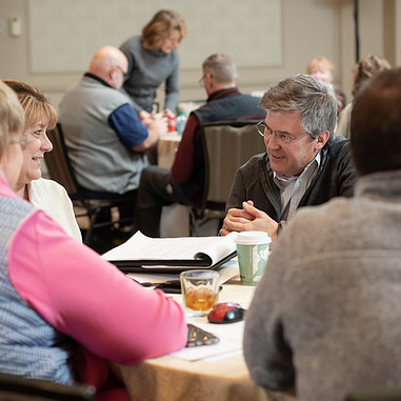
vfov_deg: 17.9
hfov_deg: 17.9
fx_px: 1271
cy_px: 198
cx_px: 204
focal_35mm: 97
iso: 1600
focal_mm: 75
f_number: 4
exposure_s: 1/160
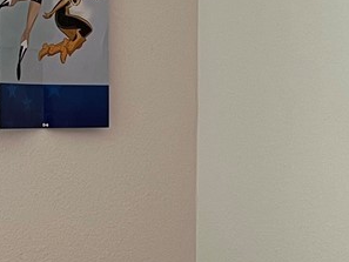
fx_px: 1412
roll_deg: -0.5
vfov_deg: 10.6
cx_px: 143
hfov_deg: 14.1
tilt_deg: -1.6
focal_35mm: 140
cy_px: 107
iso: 125
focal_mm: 5.7
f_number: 1.5
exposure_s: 1/60
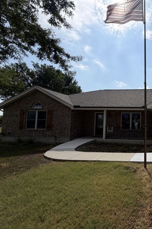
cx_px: 153
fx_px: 127
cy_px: 115
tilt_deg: +4.0
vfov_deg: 84.0
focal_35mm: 20
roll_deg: -0.7
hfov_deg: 50.0
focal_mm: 2.22
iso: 20
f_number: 2.2
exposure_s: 1/1745
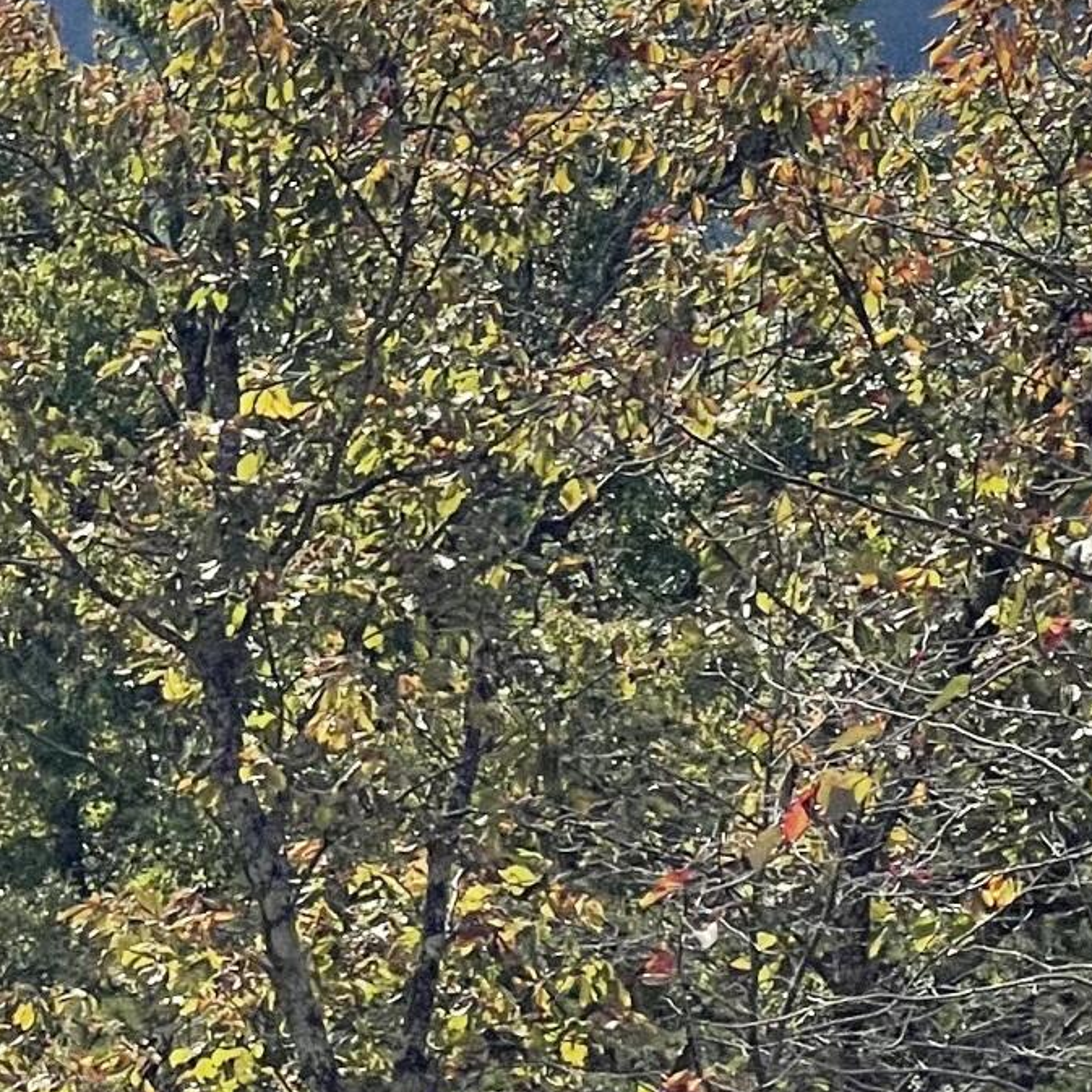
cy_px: 130
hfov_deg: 6.8
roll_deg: -2.6
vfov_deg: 6.9
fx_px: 8994
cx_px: -709
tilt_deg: -1.4
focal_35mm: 252
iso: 20
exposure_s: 1/3040
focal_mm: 7.5
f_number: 2.2
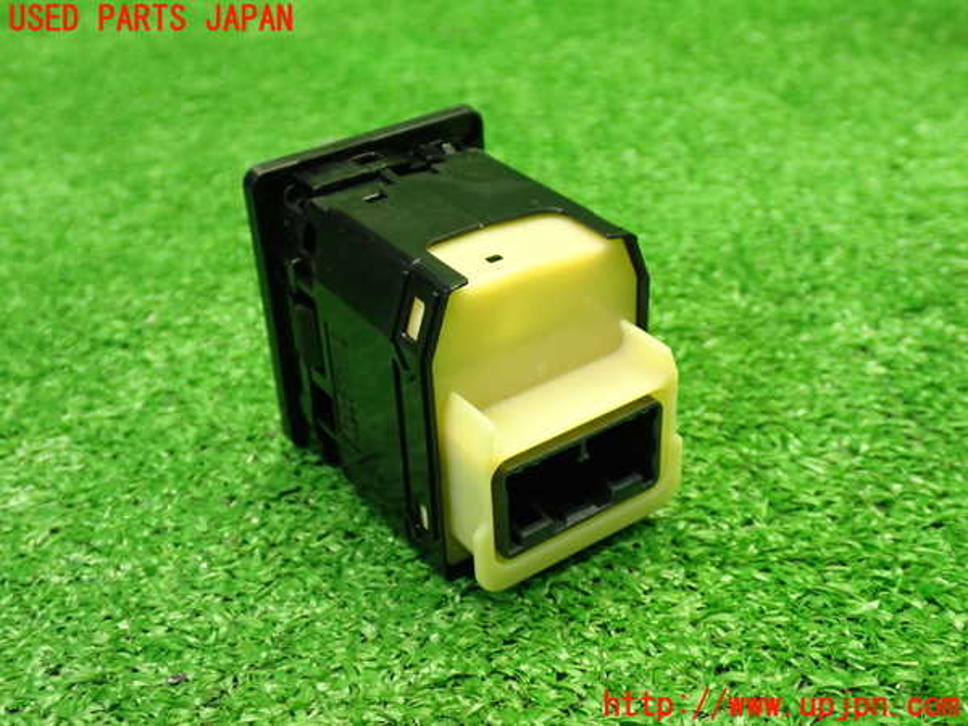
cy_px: 363
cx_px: 484
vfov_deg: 32.9
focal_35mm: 44
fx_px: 1230
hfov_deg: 42.9
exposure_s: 1/40
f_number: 2.9
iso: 500
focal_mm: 7.84
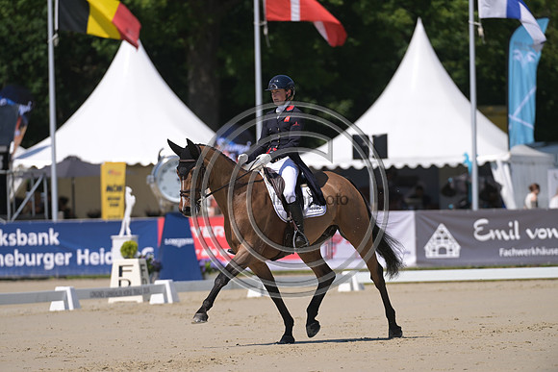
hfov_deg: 5.4
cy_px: 186
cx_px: 279
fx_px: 5891
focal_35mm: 380
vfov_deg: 3.6
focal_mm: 380
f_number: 5
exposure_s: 1/1250
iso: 200
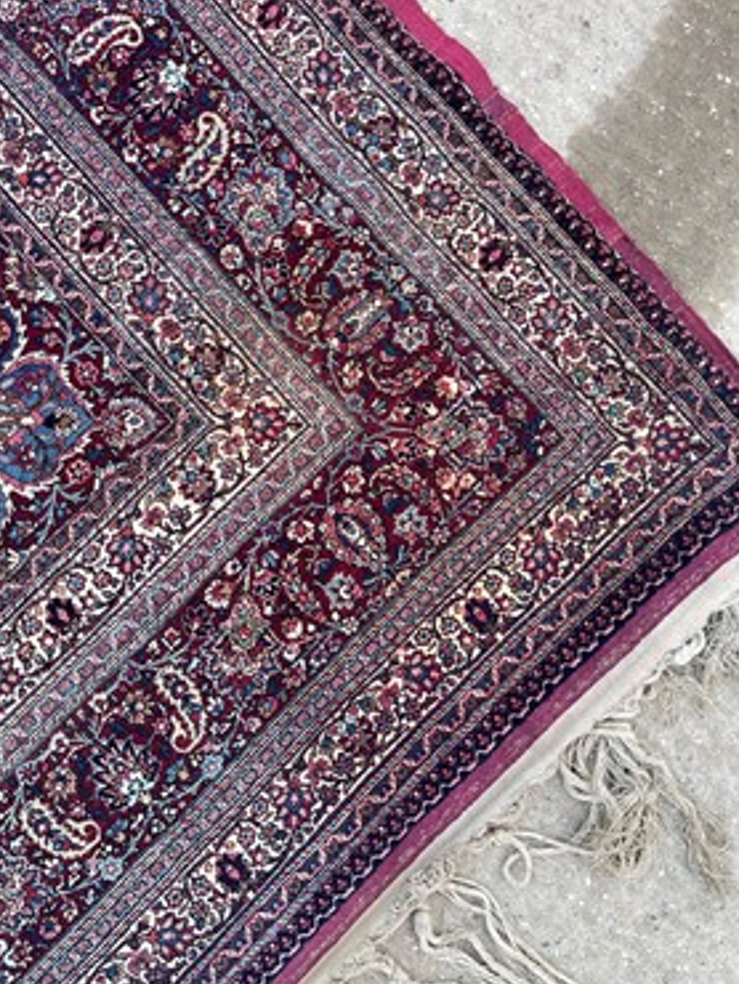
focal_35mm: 27
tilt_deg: -85.6
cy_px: 481
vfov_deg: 65.3
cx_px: 346
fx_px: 768
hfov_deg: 51.4
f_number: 1.6
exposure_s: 1/121
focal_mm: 5.1
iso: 64
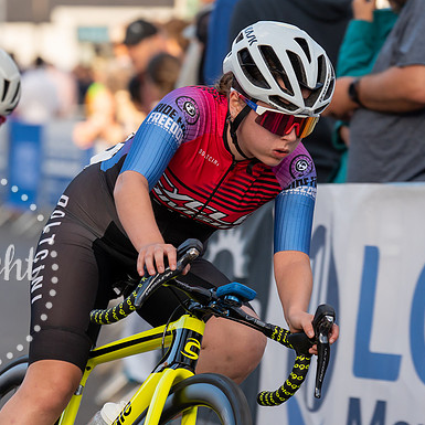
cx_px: 90
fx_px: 4556
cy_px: 104
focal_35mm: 328
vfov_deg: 5.3
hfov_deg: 5.3
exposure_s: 1/800
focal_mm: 135
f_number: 3.5
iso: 320
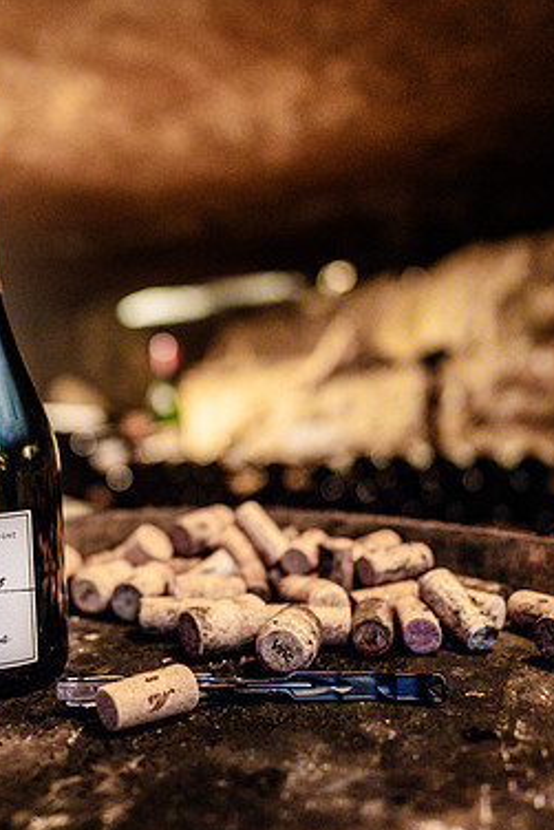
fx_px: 853
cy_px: 418
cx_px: 88
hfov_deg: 34.5
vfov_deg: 51.9
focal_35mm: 37
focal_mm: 24
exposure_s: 1/125
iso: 3200
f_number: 1.4
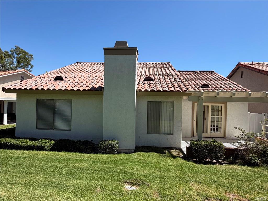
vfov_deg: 85.7
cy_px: 100
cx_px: 134
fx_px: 108
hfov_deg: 102.1
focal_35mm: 14
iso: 25
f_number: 2.2
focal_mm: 2.22
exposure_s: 1/770
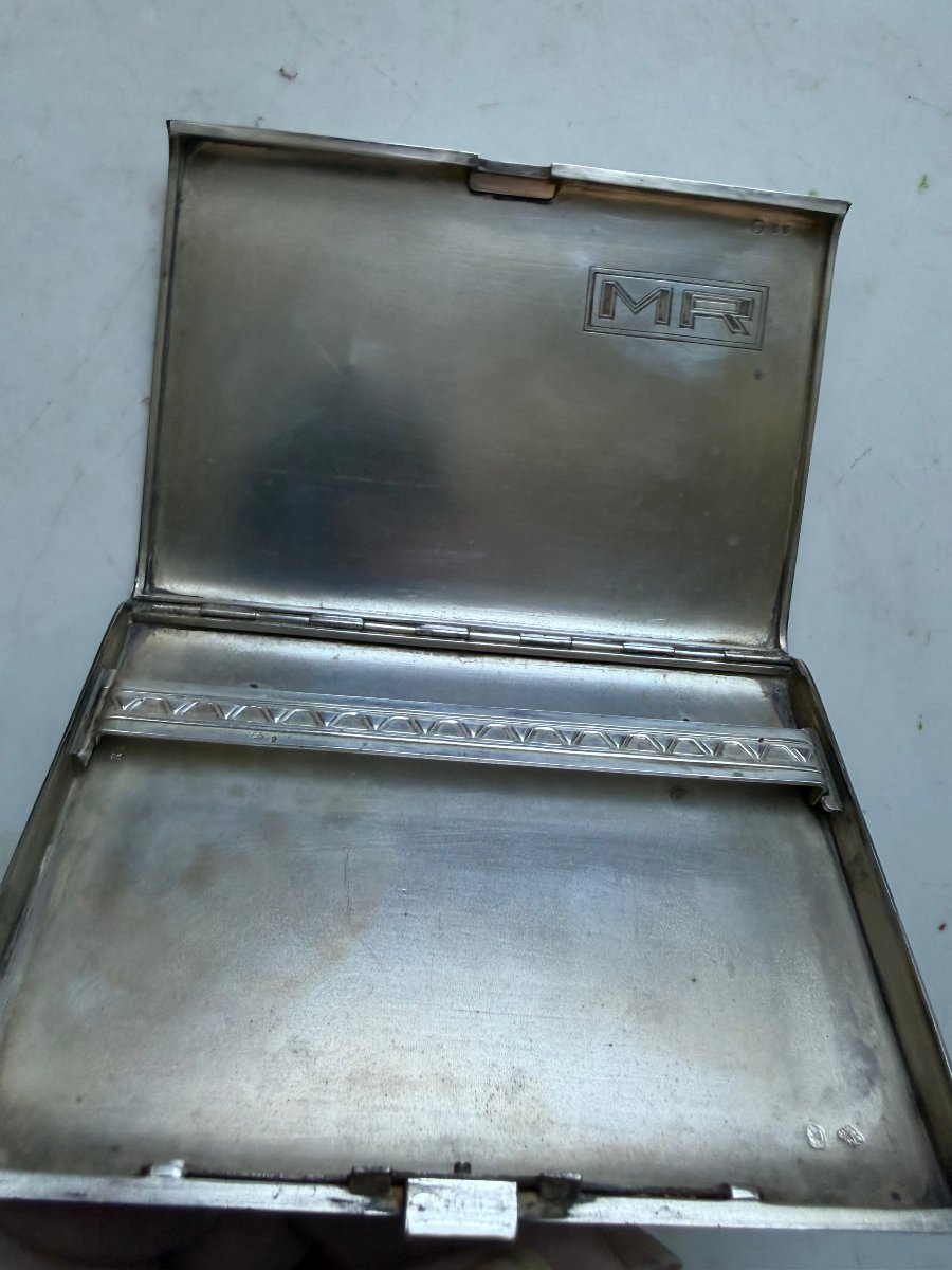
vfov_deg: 71.6
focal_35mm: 24
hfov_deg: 56.8
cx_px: 476
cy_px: 635
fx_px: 880
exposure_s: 1/121
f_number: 2.2
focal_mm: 2.22
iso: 250
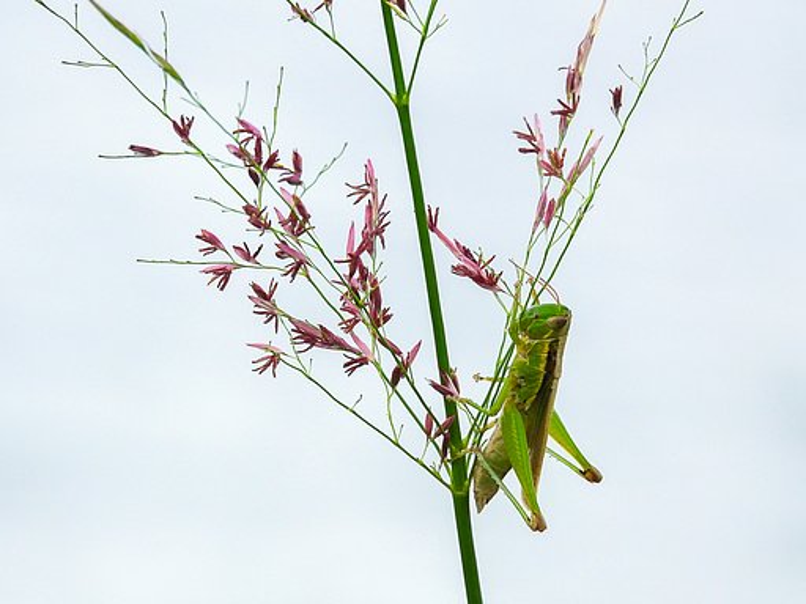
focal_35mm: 850
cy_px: 302
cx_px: 403
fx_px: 19791
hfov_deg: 2.3
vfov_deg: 1.7
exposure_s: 1/320
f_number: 5.6
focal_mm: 152
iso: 400
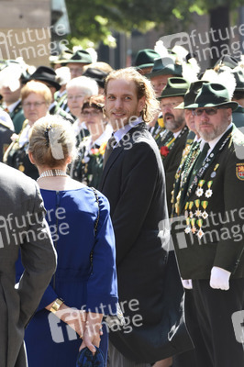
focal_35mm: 300
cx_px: 122
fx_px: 3055
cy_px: 184
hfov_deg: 4.6
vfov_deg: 6.9
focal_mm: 200
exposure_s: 1/400
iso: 800
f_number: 7.1
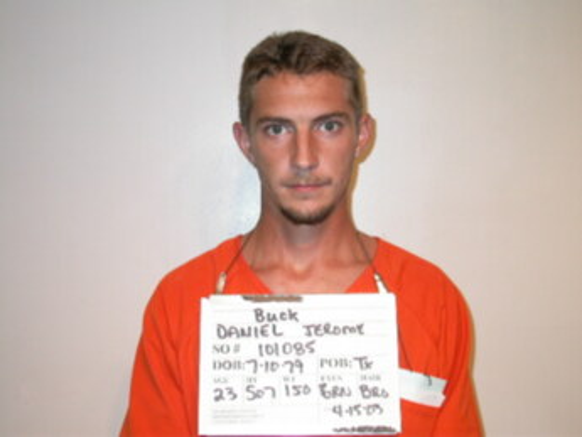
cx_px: 291
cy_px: 218
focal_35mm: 53
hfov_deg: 36.2
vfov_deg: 27.5
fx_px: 891
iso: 100
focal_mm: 11.1
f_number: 2.9
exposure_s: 1/68.2
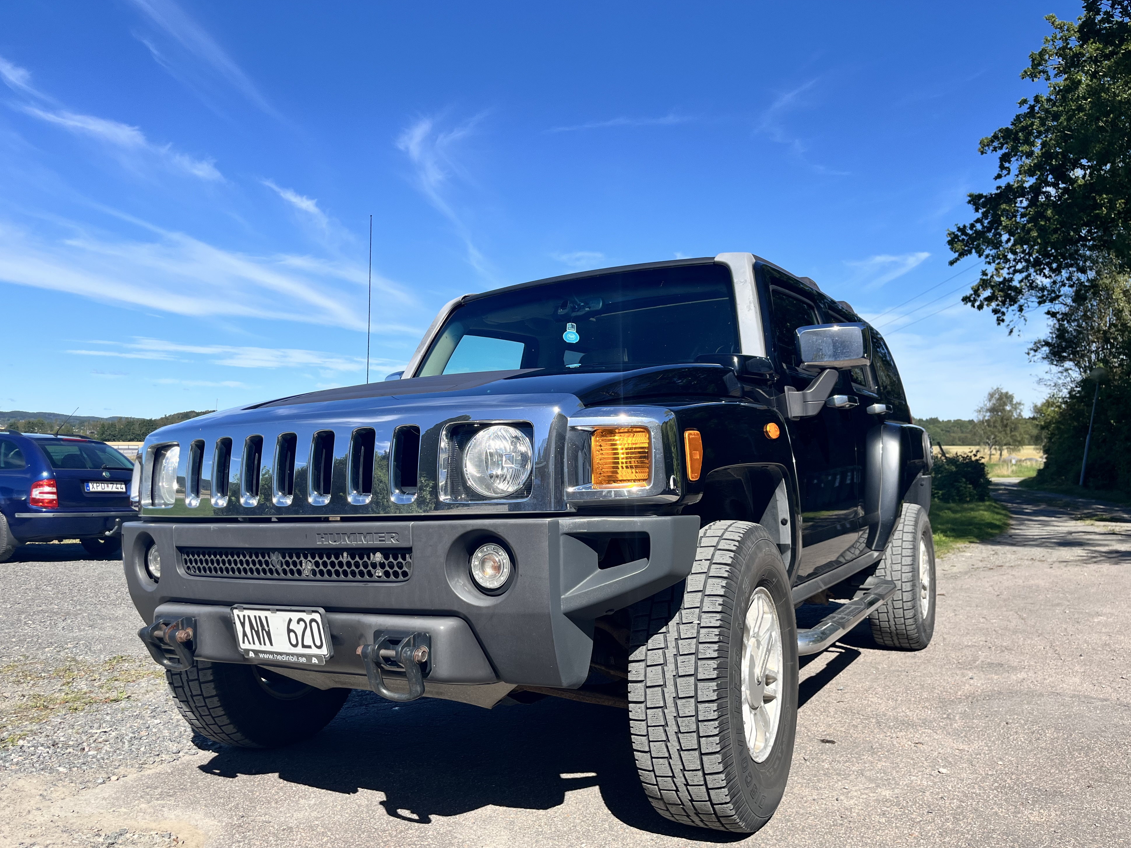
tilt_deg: -0.5
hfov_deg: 65.3
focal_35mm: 27
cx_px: 564
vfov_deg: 51.3
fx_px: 882
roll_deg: -1.4
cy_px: 436
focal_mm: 5.1
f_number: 1.6
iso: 50
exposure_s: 1/3215
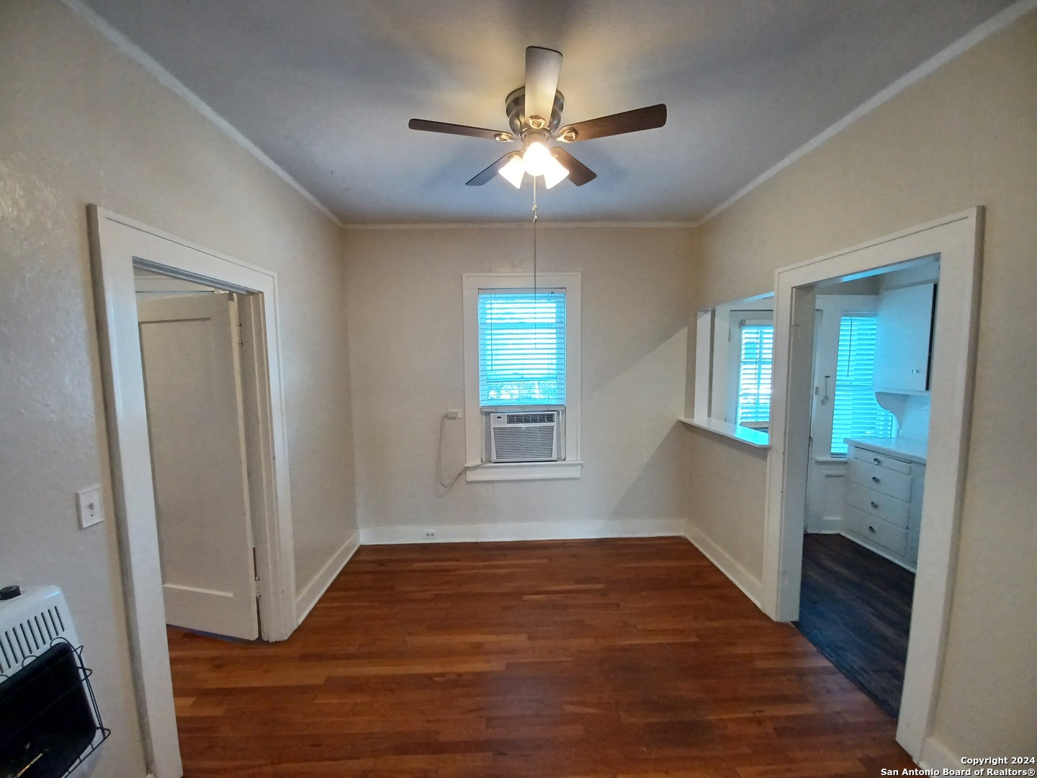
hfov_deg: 106.2
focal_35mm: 13
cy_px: 389
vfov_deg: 89.9
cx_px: 518
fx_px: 389
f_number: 2.2
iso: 200
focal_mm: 1.42
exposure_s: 1/60
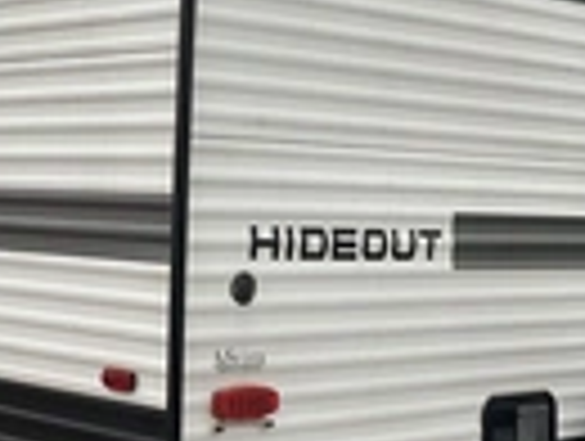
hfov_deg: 21.4
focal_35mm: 89
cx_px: 45
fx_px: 1507
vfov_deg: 16.6
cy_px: 212
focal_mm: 3
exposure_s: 1/2320
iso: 25
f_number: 1.8
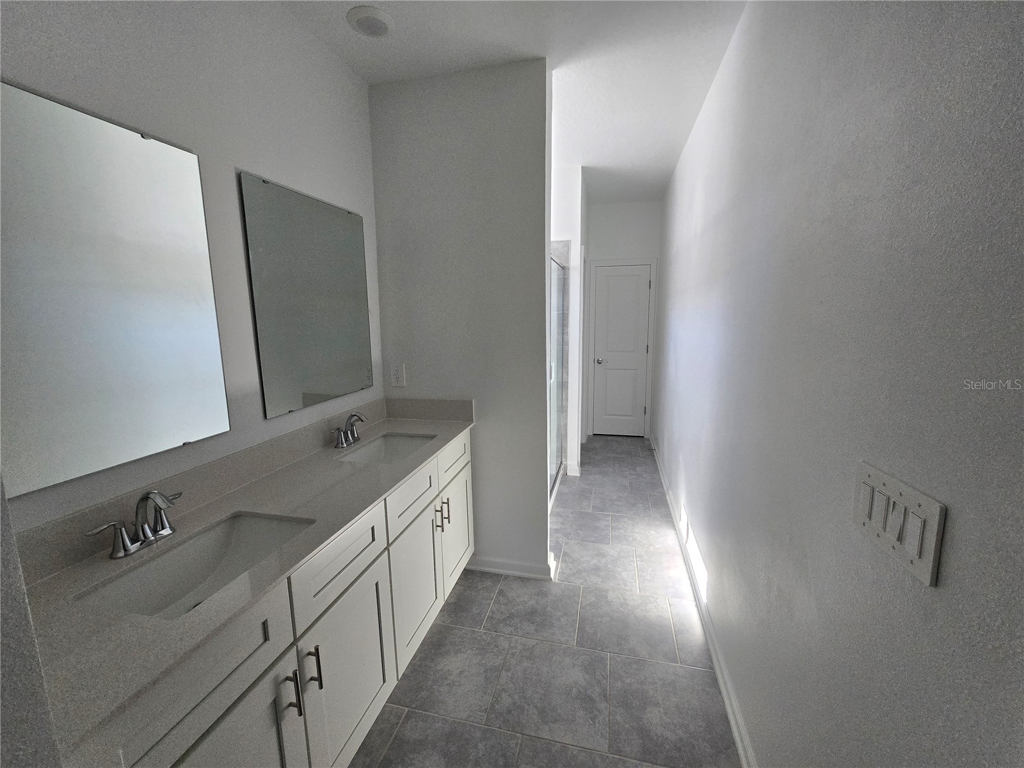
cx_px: 512
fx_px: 385
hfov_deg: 106.2
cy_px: 384
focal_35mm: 13
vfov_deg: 89.9
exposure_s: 1/359
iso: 250
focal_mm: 2.2
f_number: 2.2
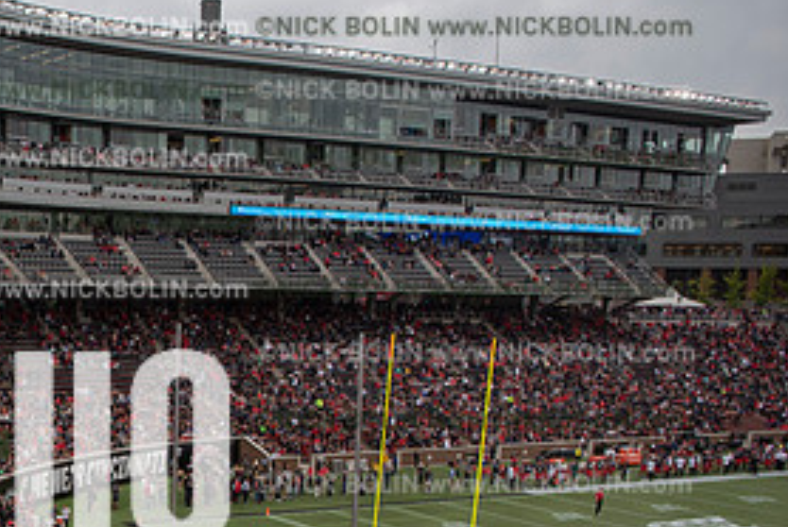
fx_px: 1096
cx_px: 28
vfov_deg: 26.1
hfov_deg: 36.2
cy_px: 486
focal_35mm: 50
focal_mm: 24
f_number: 3.5
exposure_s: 1/2000
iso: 250
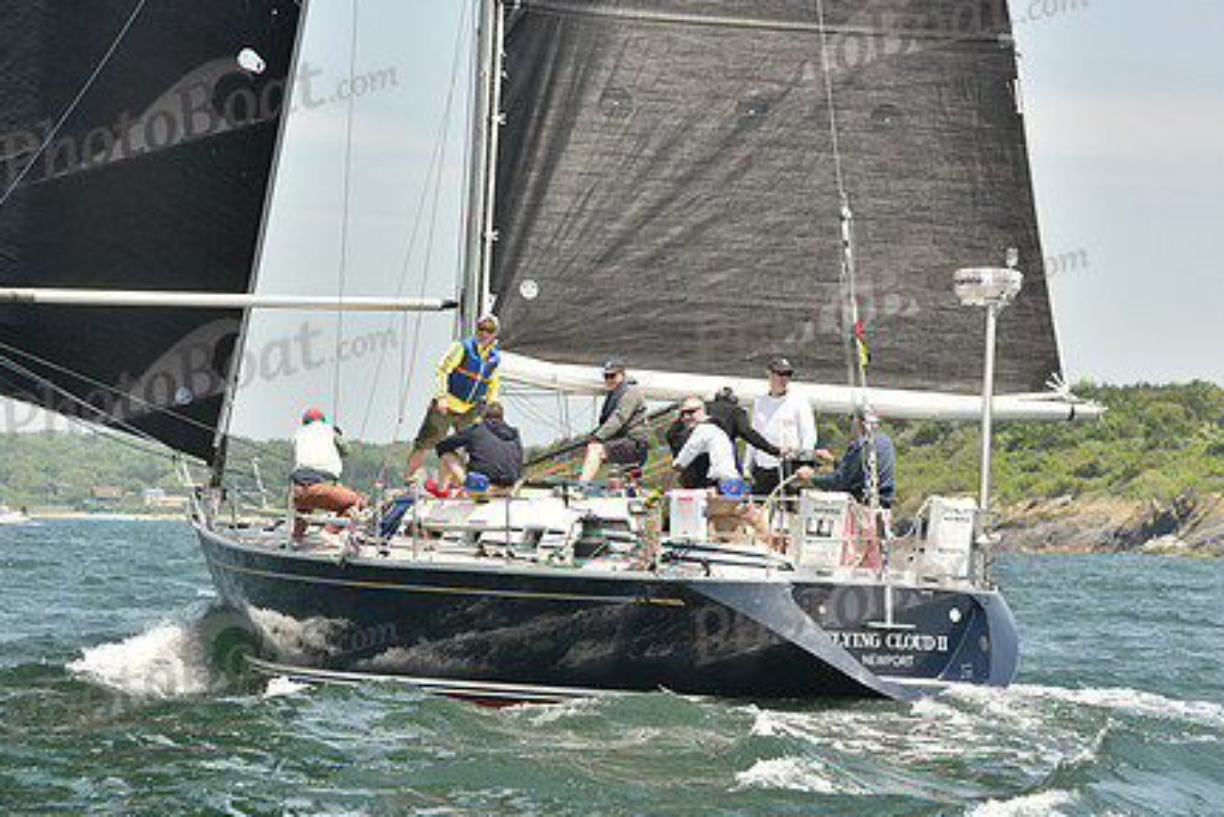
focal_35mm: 174
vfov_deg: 7.9
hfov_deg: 11.8
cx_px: 546
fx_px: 5918
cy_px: 485
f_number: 6.3
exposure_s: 1/1600
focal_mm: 130
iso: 400
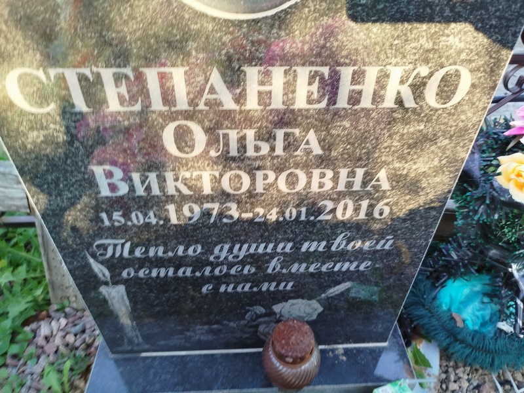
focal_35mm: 24
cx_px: 262
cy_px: 196
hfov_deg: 71.6
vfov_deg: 56.8
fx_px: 363
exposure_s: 1/50
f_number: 1.7
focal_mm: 5.31
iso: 64
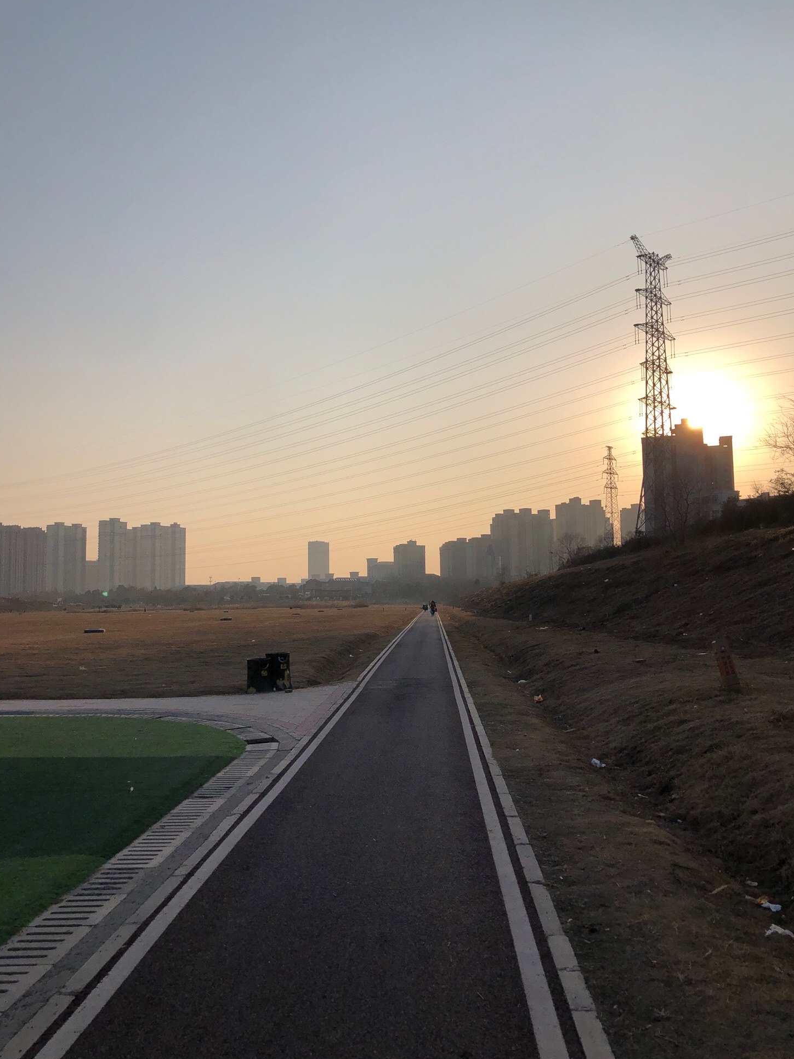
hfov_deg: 48.2
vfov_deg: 61.7
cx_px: 398
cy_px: 534
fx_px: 887
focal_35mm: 29
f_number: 1.8
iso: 20
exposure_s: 1/4367
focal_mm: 3.99
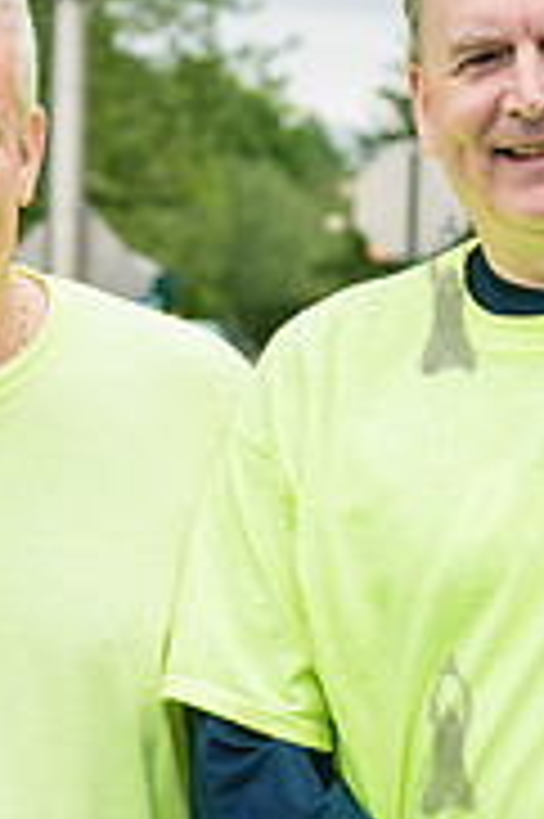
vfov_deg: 15.3
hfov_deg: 9.9
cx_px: -262
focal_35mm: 134
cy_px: 592
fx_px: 3043
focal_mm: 38
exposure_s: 1/1000
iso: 200
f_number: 3.5
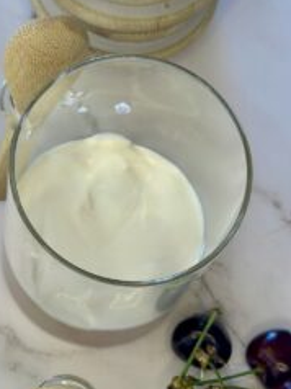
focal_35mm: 101
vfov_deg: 19.4
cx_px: -2
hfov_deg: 14.4
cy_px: 262
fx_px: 1134
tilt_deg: -74.9
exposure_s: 1/198
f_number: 1.78
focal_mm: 6.86
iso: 80
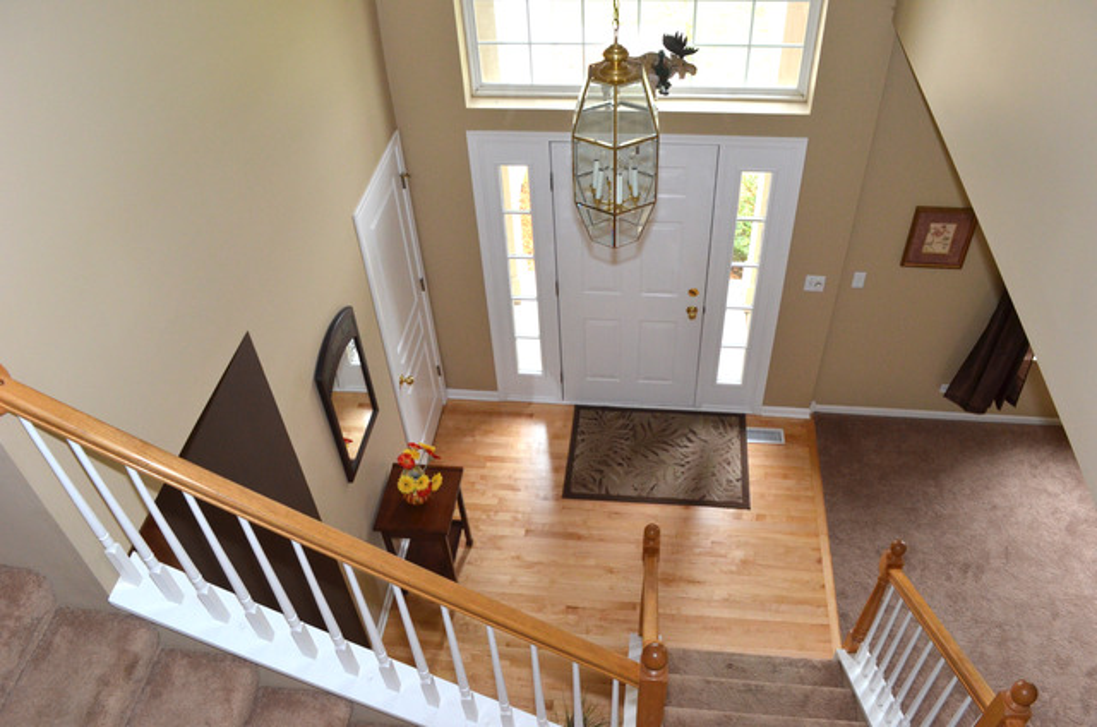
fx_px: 821
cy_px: 364
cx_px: 548
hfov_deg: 67.5
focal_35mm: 27
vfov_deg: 47.7
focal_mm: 18
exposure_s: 1/60
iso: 1250
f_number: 8
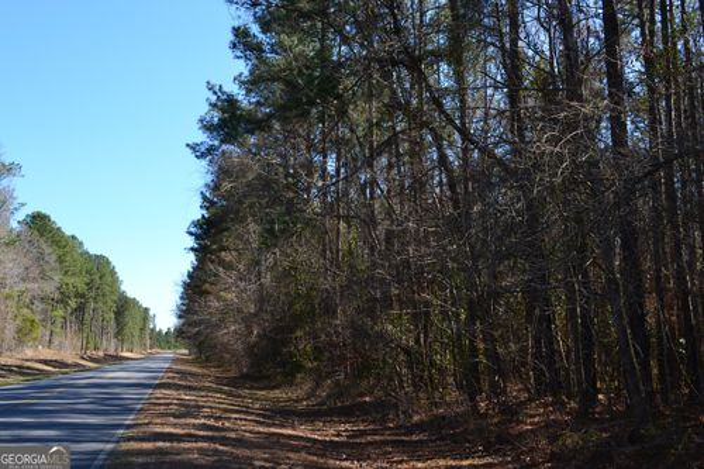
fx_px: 704
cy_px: 234
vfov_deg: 36.8
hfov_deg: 53.1
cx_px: 352
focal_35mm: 36
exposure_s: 1/200
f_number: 10
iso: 400
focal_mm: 24
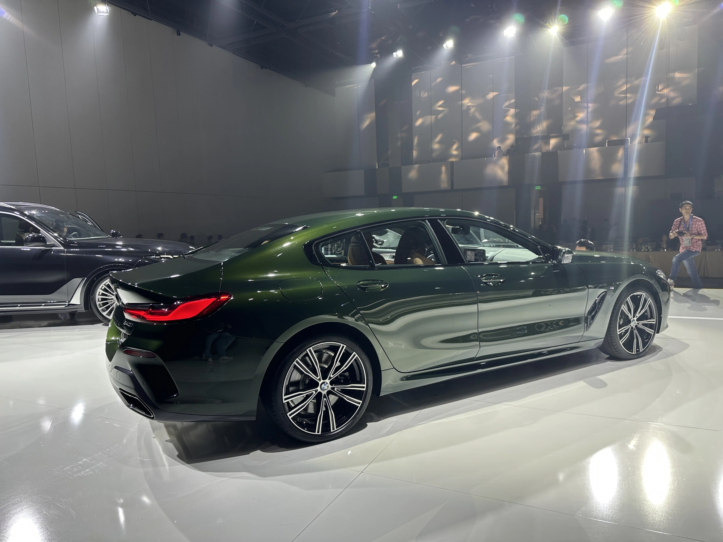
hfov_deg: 71.6
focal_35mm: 24
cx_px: 362
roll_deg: +2.0
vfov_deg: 56.8
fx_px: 501
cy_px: 271
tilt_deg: -5.9
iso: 64
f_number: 1.78
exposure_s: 1/135
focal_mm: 6.86
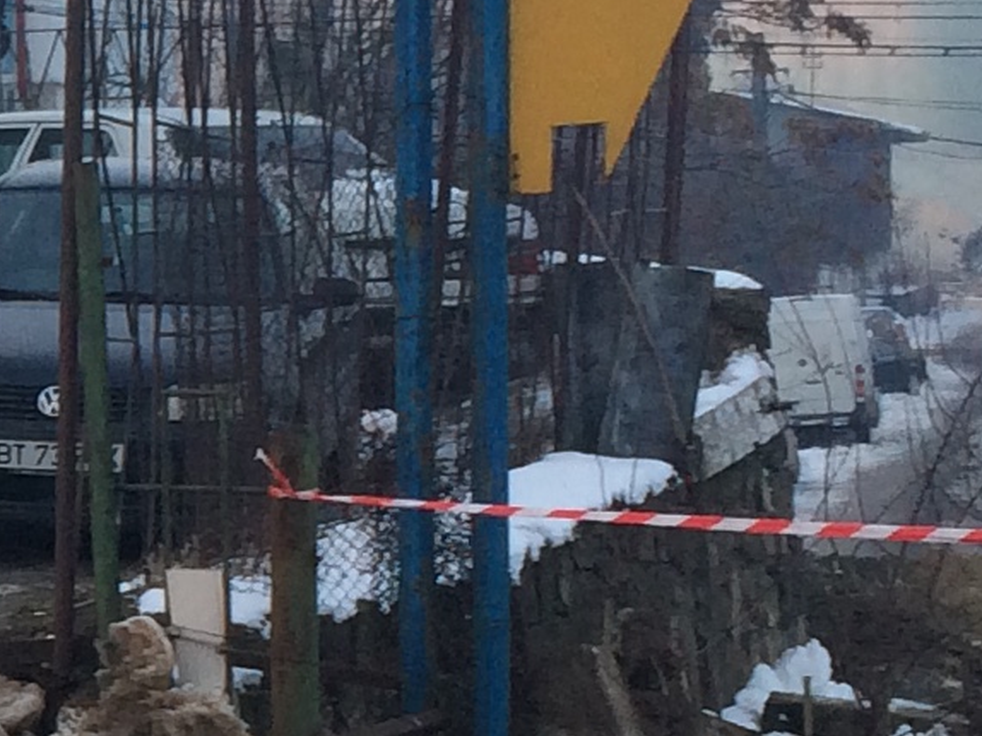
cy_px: 589
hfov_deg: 11.0
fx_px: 4679
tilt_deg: -6.2
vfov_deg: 9.0
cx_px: -943
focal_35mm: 165
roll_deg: +2.3
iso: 50
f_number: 2.2
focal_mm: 4.15
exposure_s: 1/100
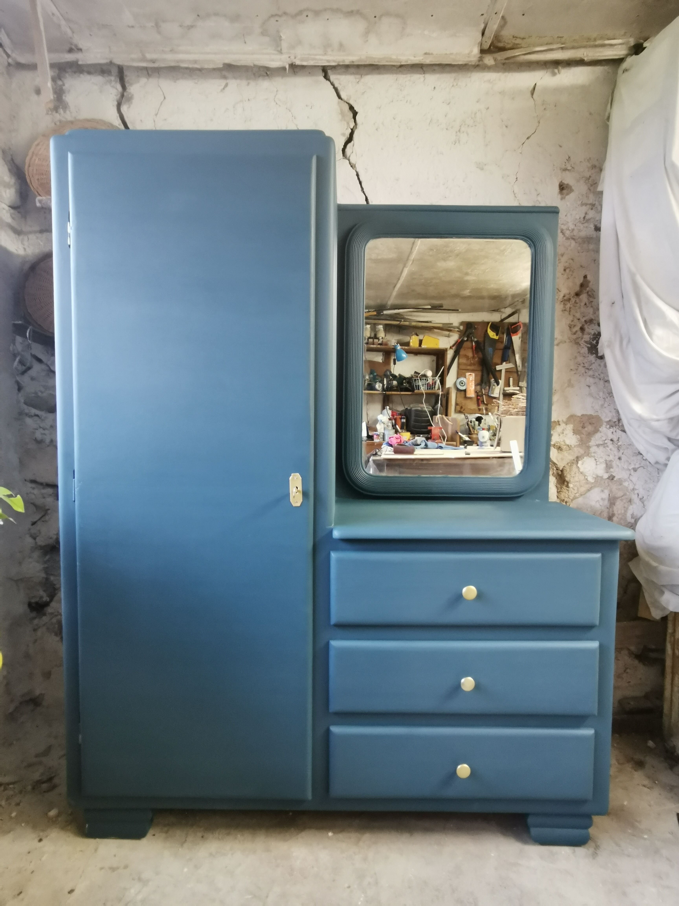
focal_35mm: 20
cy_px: 453
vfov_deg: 81.7
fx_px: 523
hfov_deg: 66.0
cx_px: 340
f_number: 2.2
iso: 640
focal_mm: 2.26
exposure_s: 1/20
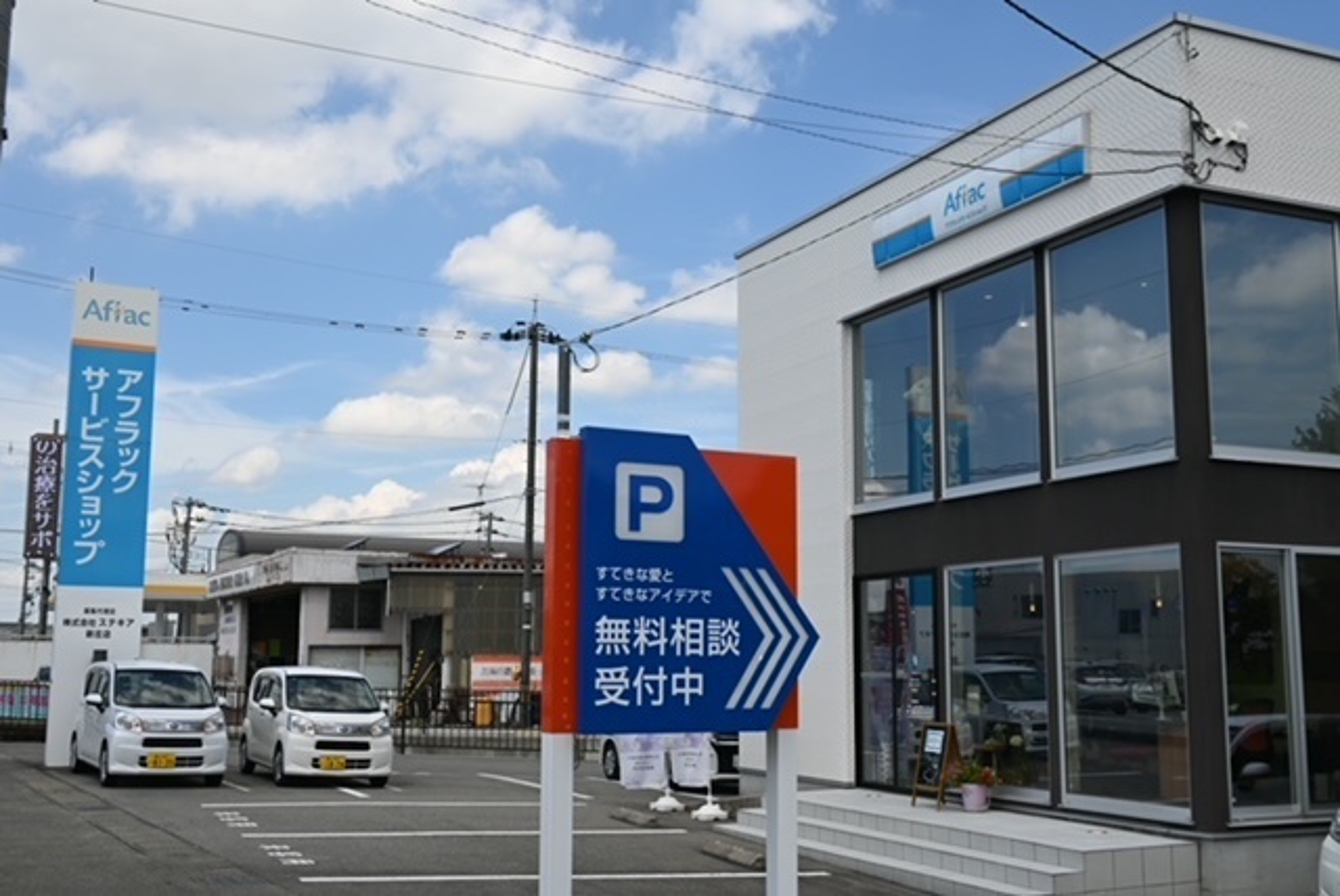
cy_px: 448
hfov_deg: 51.2
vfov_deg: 35.6
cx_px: 670
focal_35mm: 38
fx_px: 1397
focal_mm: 25
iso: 100
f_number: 7.1
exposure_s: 1/400
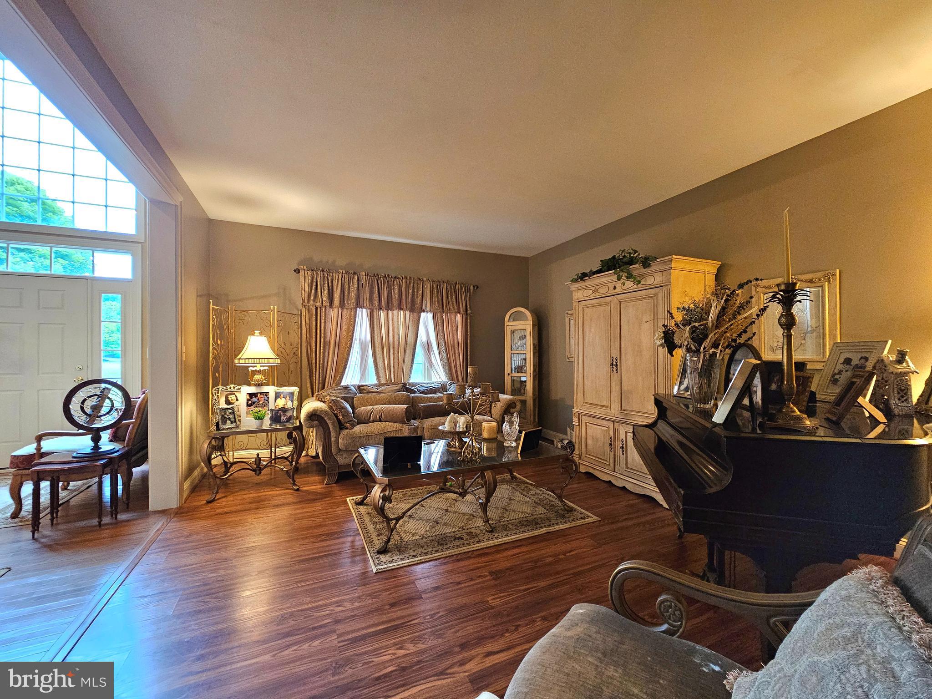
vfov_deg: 89.9
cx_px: 466
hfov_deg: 106.2
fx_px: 350
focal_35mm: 13
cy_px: 350
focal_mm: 2.2
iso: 640
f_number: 2.2
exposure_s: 1/30
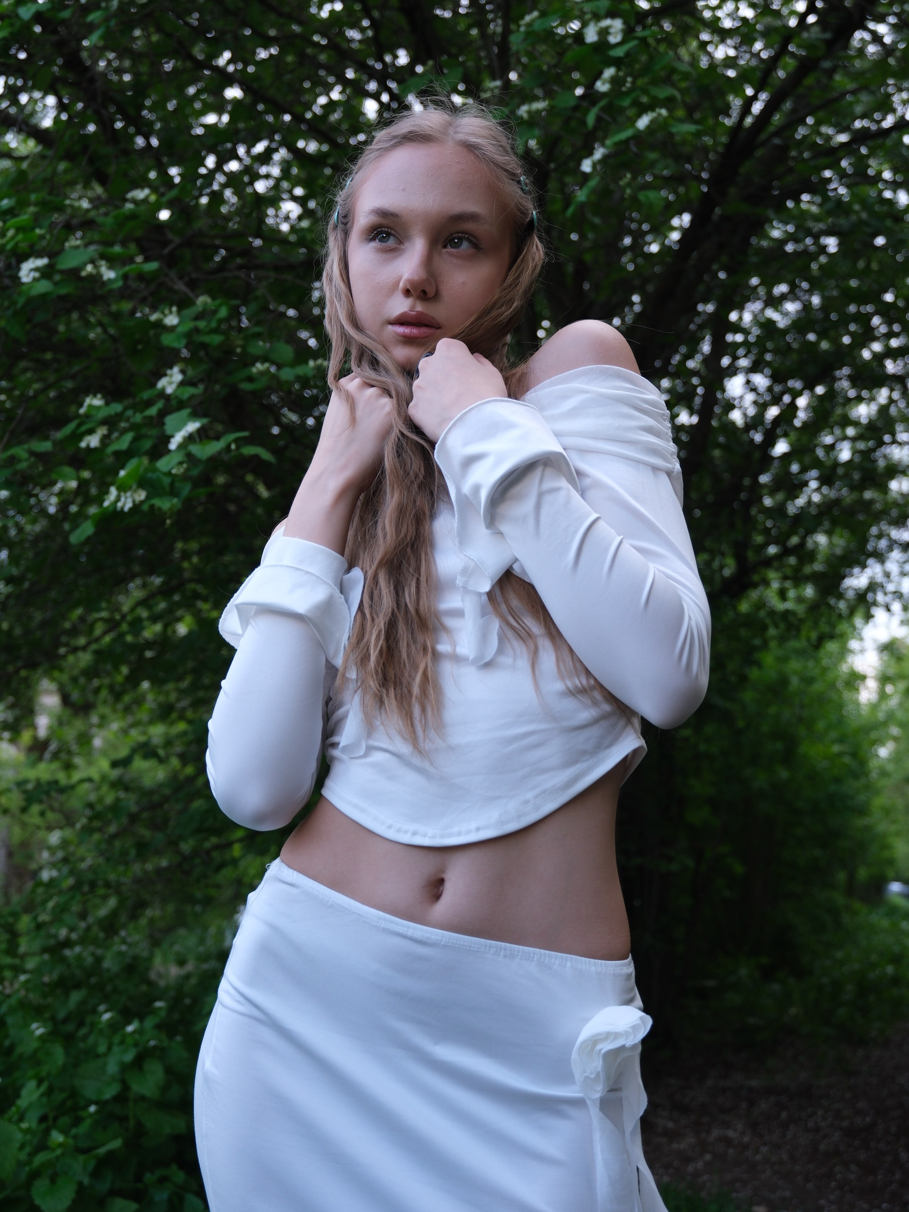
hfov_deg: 29.1
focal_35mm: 50
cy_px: 609
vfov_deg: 38.2
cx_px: 453
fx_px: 1751
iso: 400
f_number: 3.7
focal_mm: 30.5
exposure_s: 1/210
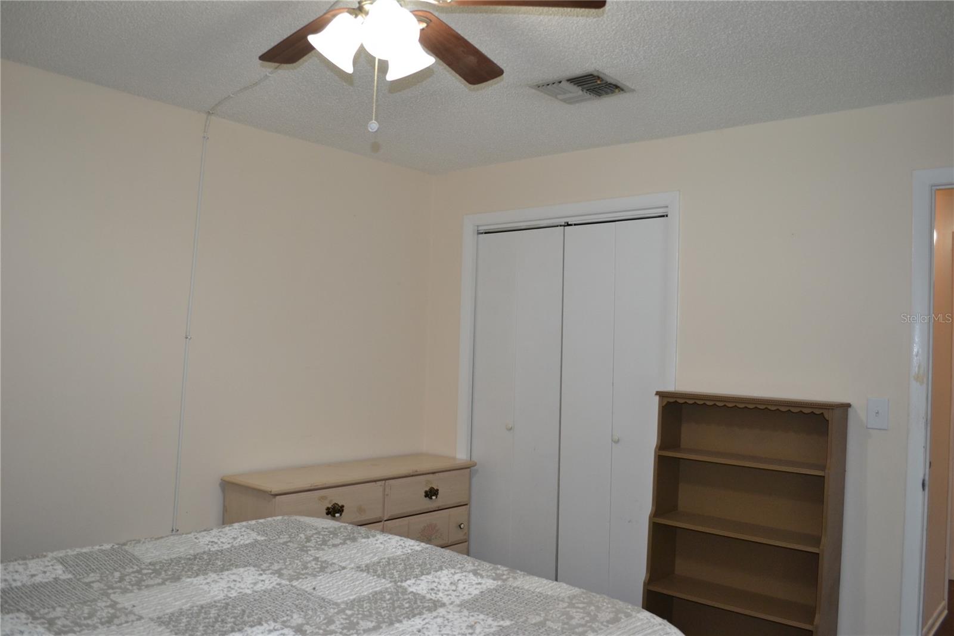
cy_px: 318
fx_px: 715
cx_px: 477
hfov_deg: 67.4
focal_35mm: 27
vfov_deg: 47.9
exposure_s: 1/60
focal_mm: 18
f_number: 3.5
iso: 500
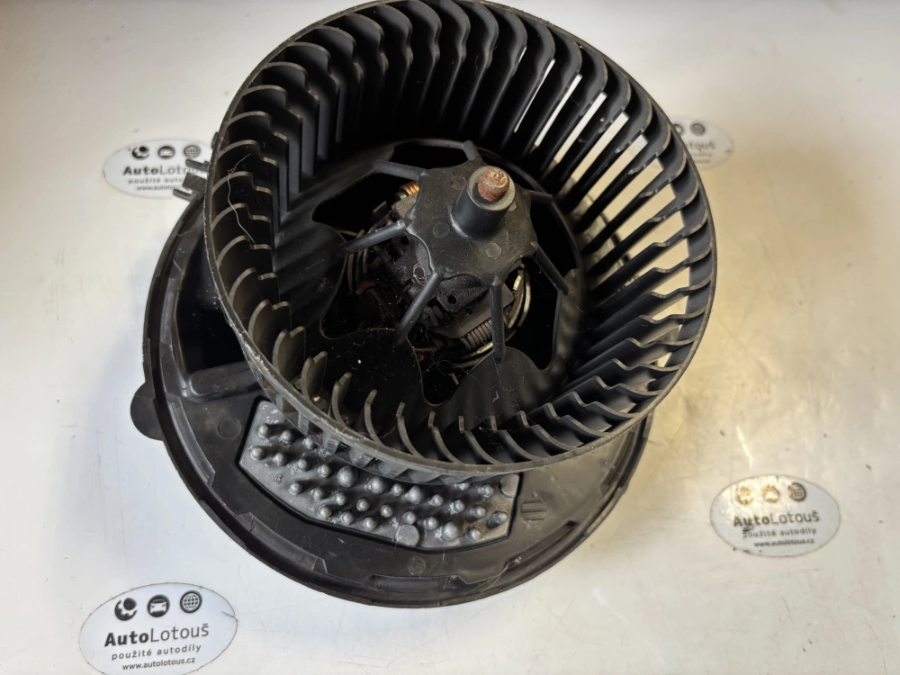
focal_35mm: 26
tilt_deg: -65.1
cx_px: 450
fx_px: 676
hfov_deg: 67.3
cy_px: 338
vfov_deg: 53.1
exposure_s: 1/50
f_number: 1.6
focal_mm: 5.96
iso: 125
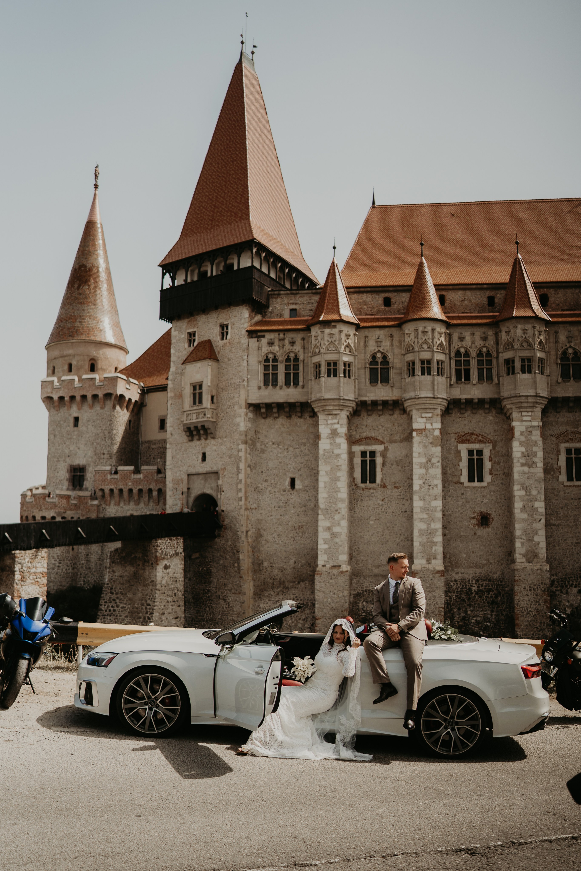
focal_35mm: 35
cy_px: 436
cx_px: 290
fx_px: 847
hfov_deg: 37.9
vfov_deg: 54.4
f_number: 1.6
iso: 160
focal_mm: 35
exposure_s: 1/6400
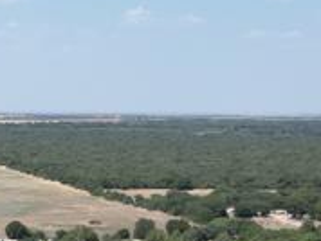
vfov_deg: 10.0
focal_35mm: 138
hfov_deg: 13.1
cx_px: -225
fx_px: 1281
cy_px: 469
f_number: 1.7
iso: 100
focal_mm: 6.72
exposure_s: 1/2500
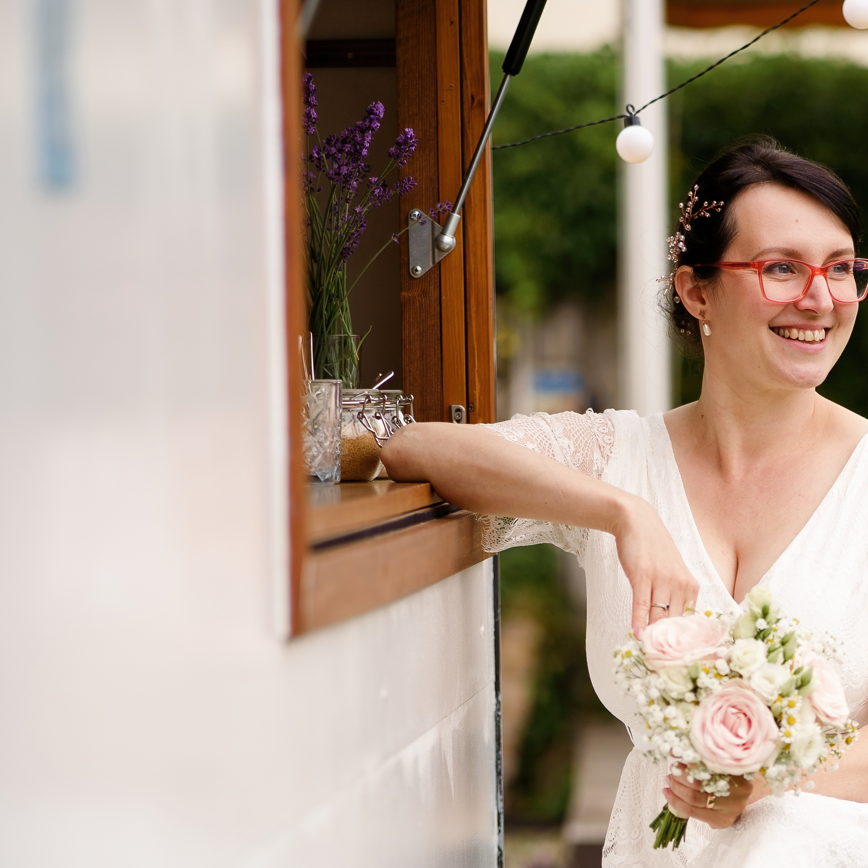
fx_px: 5390
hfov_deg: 9.2
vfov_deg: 9.2
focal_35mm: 190
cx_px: 731
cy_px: 788
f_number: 2.2
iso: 100
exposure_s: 1/500
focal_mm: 85
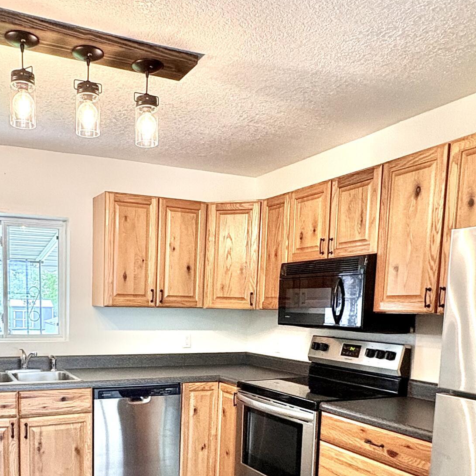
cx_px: 166
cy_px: 368
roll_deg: -0.3
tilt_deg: -6.9
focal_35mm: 34
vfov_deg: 46.4
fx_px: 529
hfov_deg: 47.8
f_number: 2.2
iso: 400
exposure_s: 1/120
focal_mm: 2.22
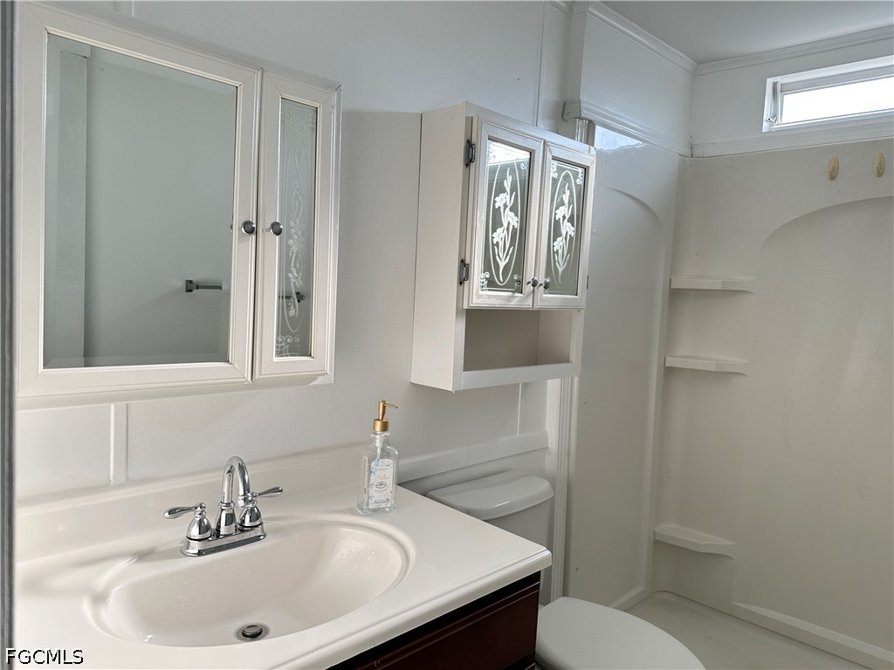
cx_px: 447
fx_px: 620
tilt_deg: -3.8
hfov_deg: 71.6
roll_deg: -2.4
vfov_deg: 56.8
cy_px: 335
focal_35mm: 24
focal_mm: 6.86
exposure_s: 1/293
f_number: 1.78
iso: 80
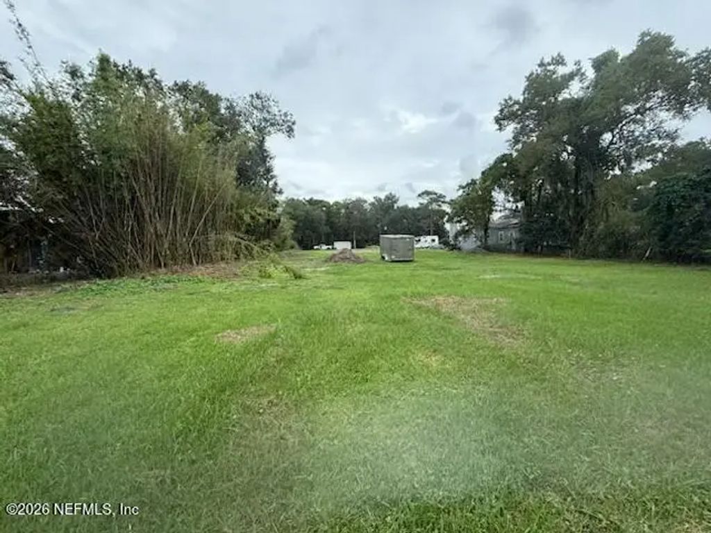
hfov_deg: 102.1
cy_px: 266
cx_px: 356
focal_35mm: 14
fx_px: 288
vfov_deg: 85.7
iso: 64
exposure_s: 1/1235
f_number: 2.2
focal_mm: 2.22
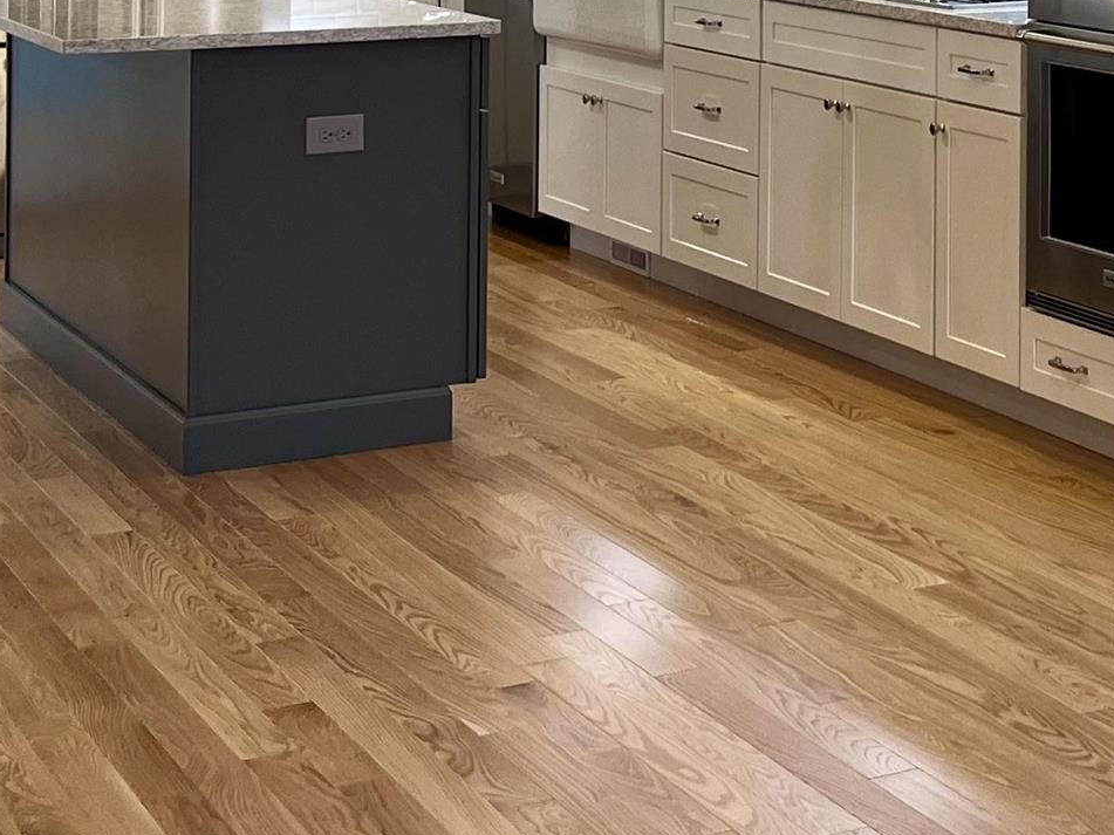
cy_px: -267
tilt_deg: +1.9
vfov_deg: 16.5
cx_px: 1081
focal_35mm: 84
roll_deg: +0.5
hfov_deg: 22.5
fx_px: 2703
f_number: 1.6
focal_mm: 5.1
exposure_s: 1/120
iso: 100
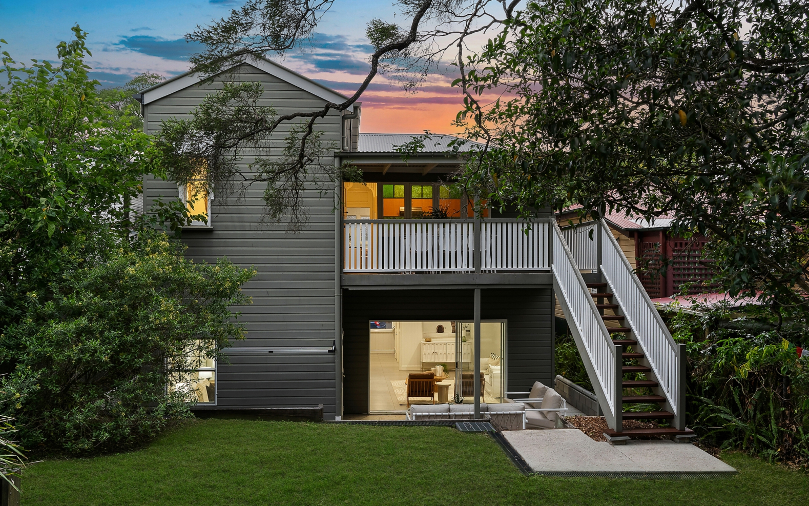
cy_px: 237
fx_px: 684
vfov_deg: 40.6
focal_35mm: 31
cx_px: 400
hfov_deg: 61.2
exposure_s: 1.3
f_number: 11
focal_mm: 30
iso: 400
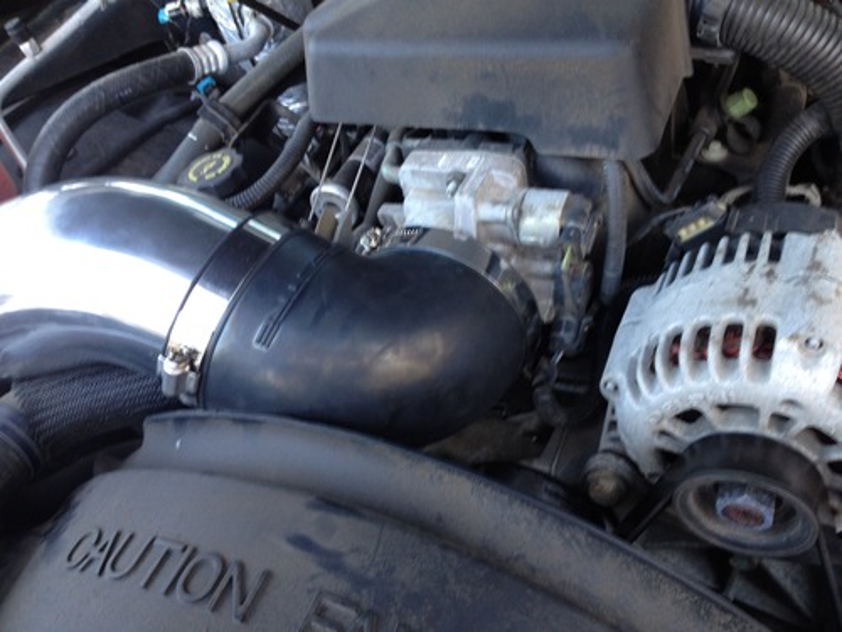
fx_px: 851
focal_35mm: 35
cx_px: 421
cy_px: 316
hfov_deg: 52.6
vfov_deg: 40.7
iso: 100
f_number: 2.4
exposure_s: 1/20
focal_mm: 4.28
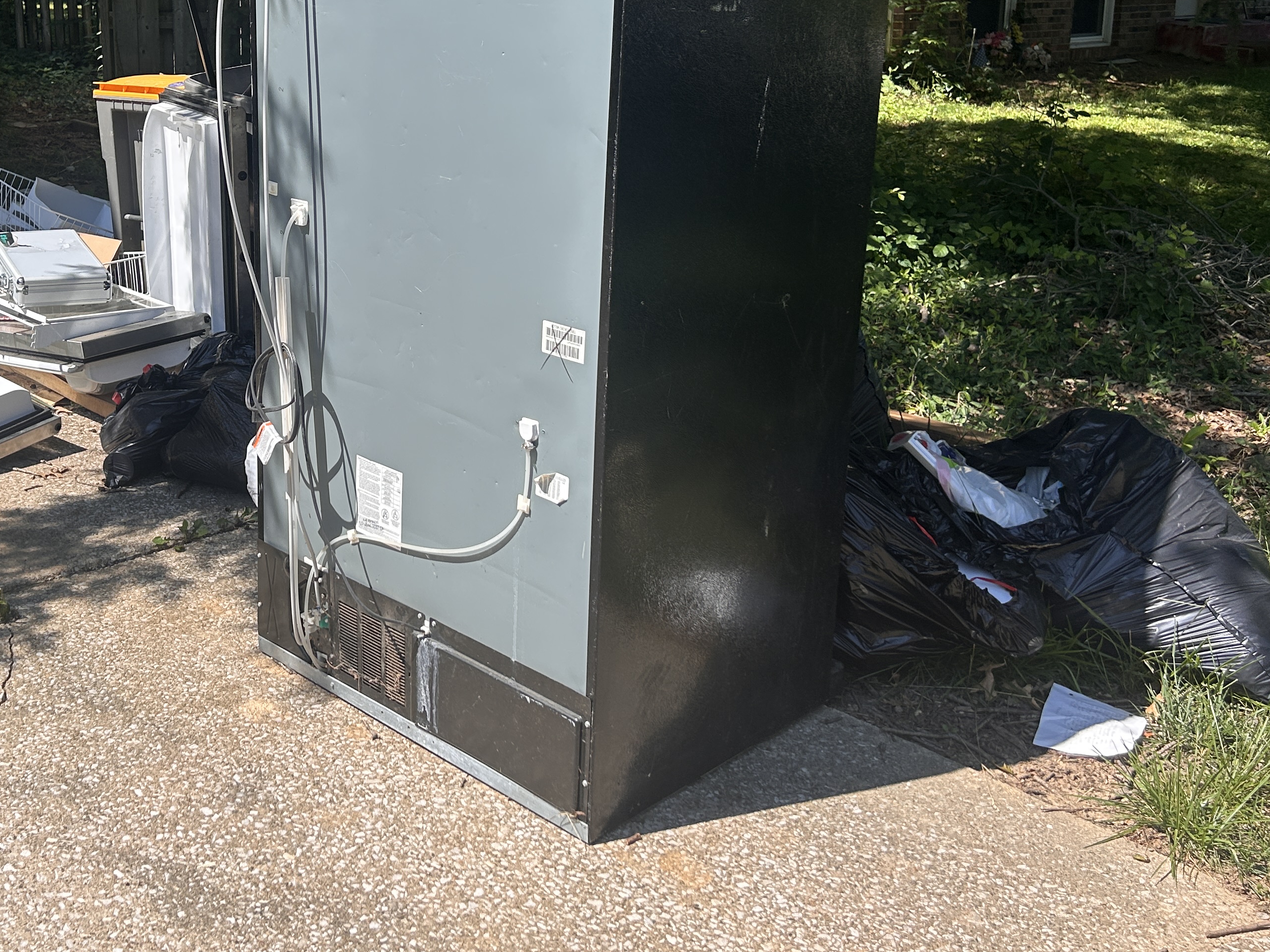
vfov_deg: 34.7
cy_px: 303
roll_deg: -1.0
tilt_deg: -10.7
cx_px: 385
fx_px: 1504
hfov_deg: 44.8
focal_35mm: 41
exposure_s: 1/2841
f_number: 1.5
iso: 50
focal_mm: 5.7
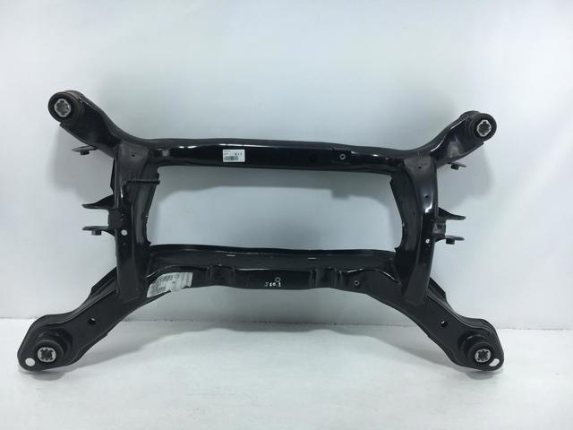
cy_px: 215
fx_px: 480
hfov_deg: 61.7
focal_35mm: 29
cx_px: 286
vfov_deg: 48.2
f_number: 2.2
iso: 25
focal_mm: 4.15
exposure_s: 1/289
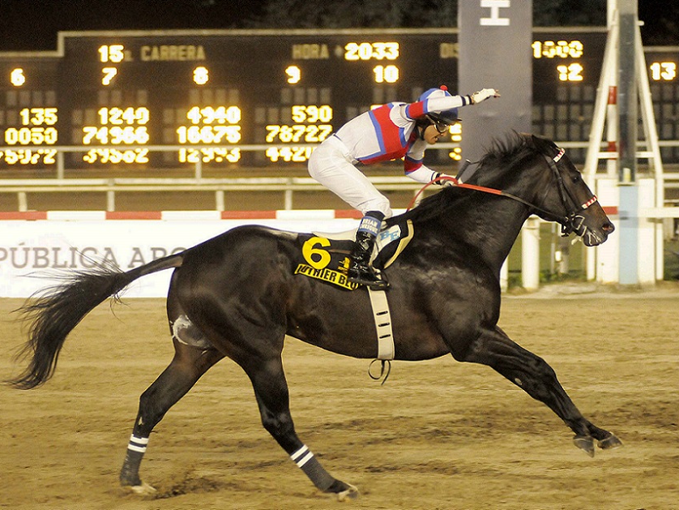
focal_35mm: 163
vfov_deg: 9.1
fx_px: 3198
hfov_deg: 12.1
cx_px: 340
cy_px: 255
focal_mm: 100
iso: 4000
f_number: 2.8
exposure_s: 1/800
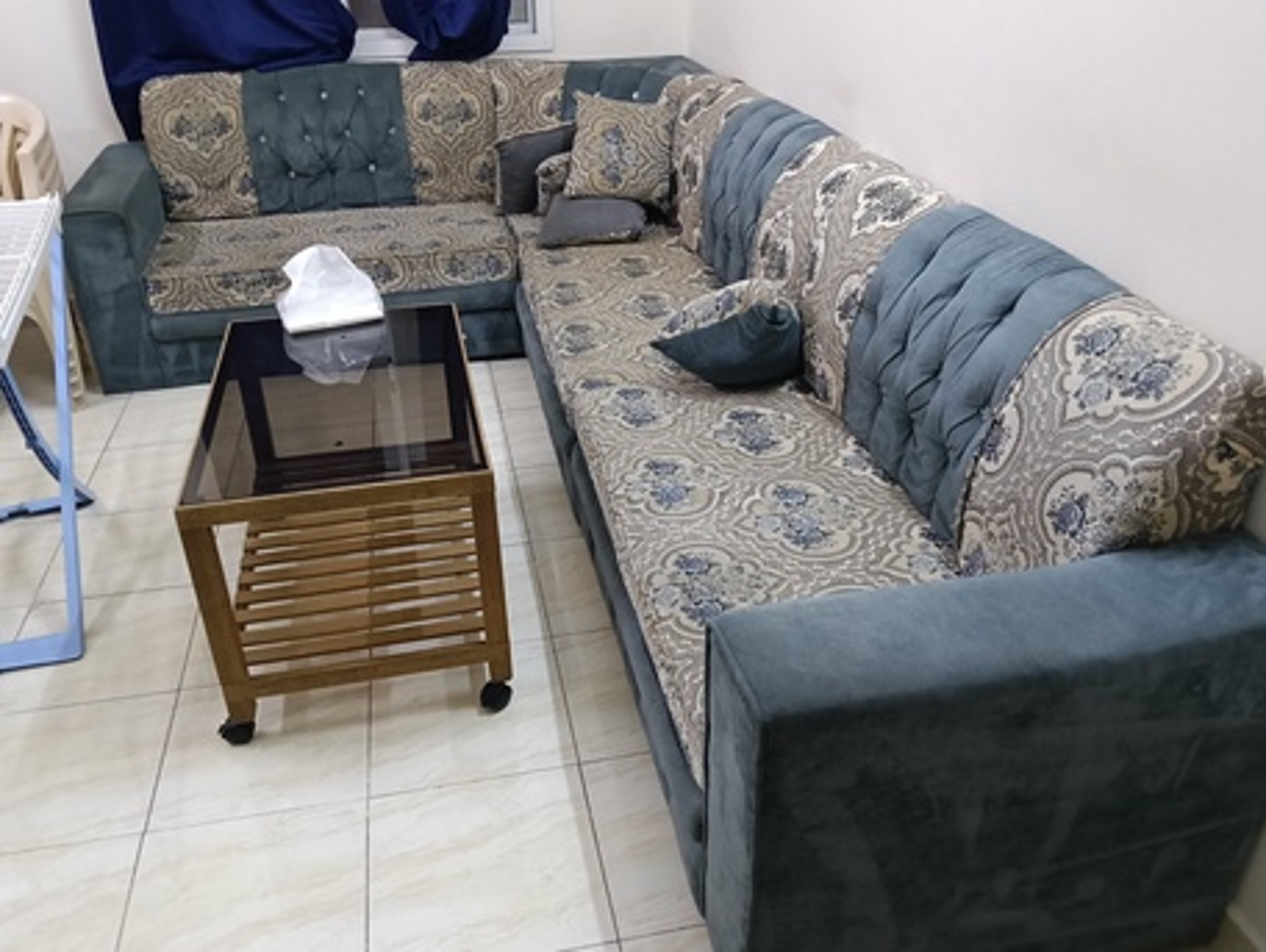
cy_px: 476
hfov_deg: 65.3
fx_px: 989
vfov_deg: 51.4
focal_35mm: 27
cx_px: 633
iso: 1000
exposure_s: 1/33.3
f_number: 1.8
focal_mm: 3.98
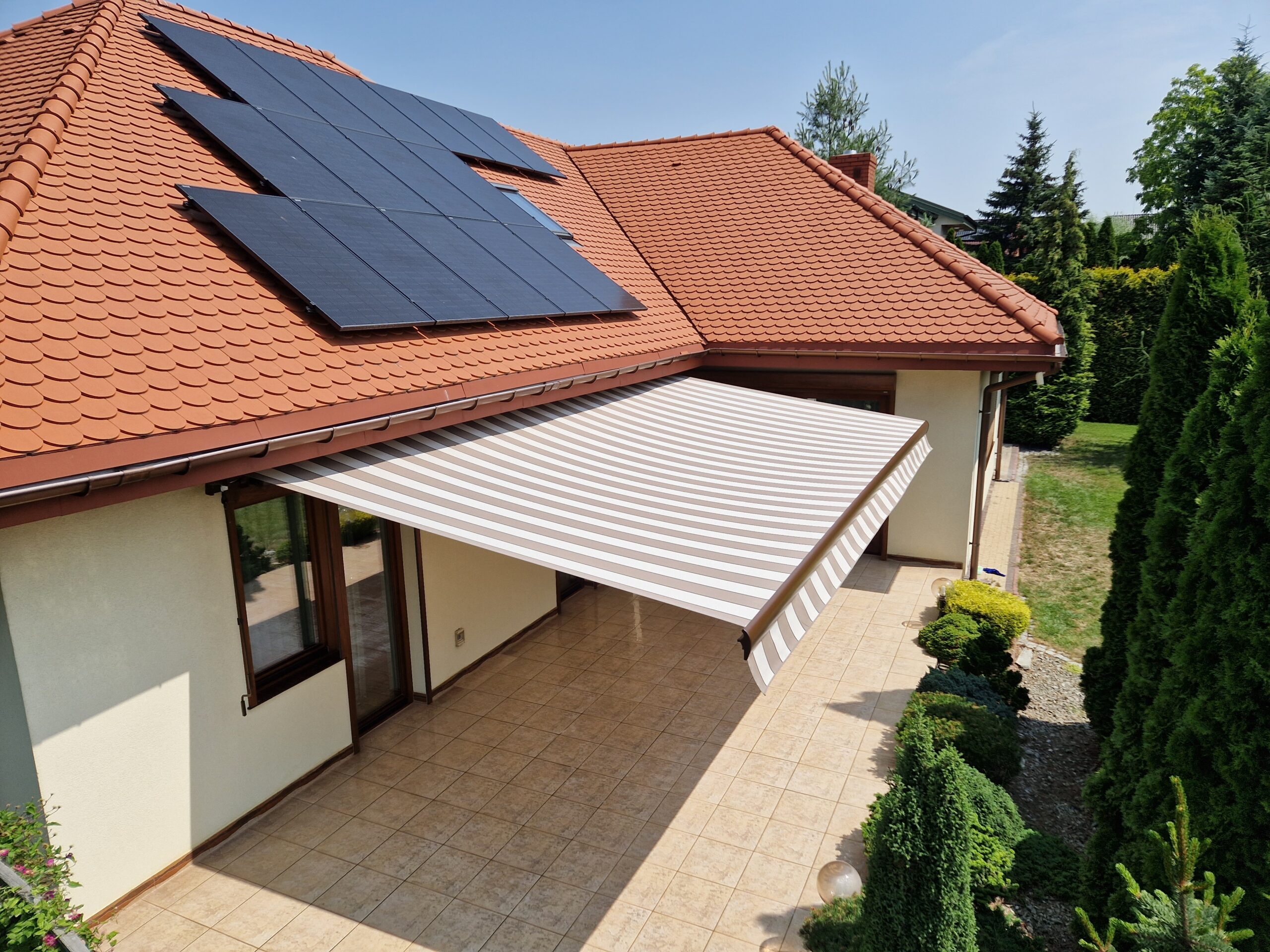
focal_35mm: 23
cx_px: 635
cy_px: 476
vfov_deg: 58.9
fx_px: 844
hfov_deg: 73.9
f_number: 1.8
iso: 50
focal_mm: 5.4
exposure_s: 1/2496
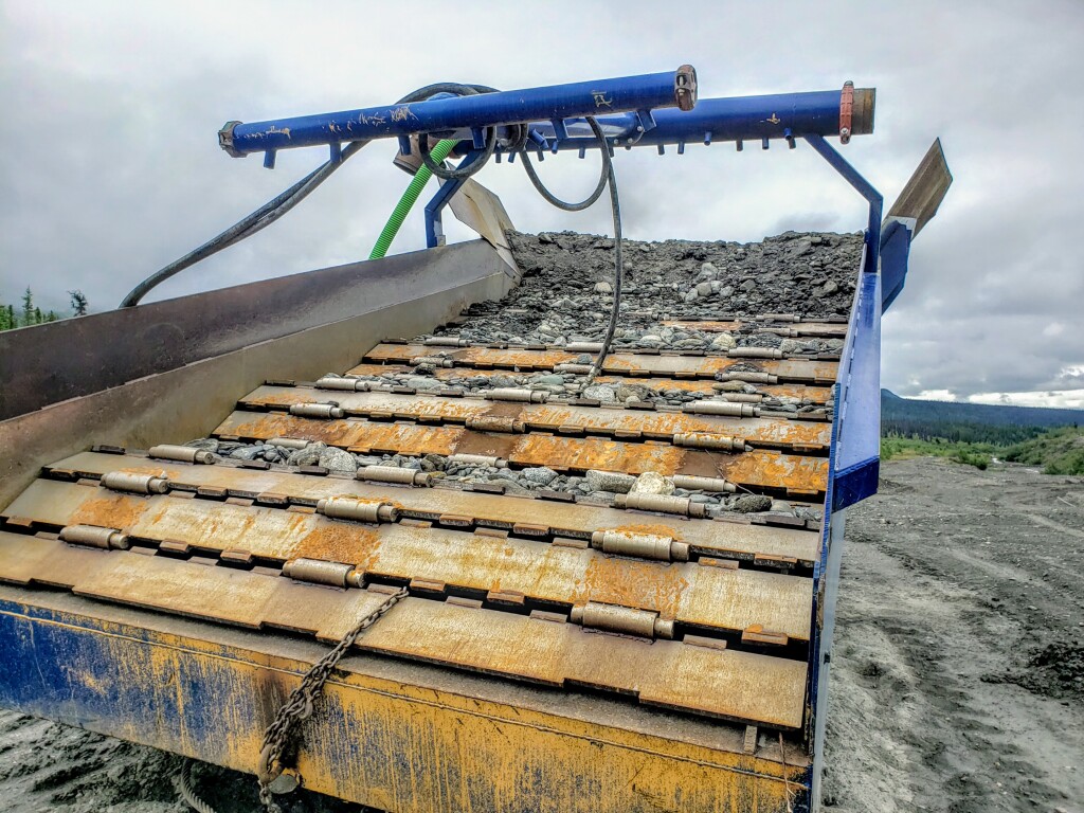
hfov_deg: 67.3
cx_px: 542
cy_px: 406
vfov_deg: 53.1
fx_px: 814
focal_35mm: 26
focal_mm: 4.3
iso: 50
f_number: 2.4
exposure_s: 1/690
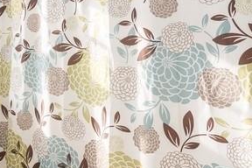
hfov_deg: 28.6
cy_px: 78
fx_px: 350
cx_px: -109
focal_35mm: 50
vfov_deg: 27.0
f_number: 8
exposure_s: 1/25
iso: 100
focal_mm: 16
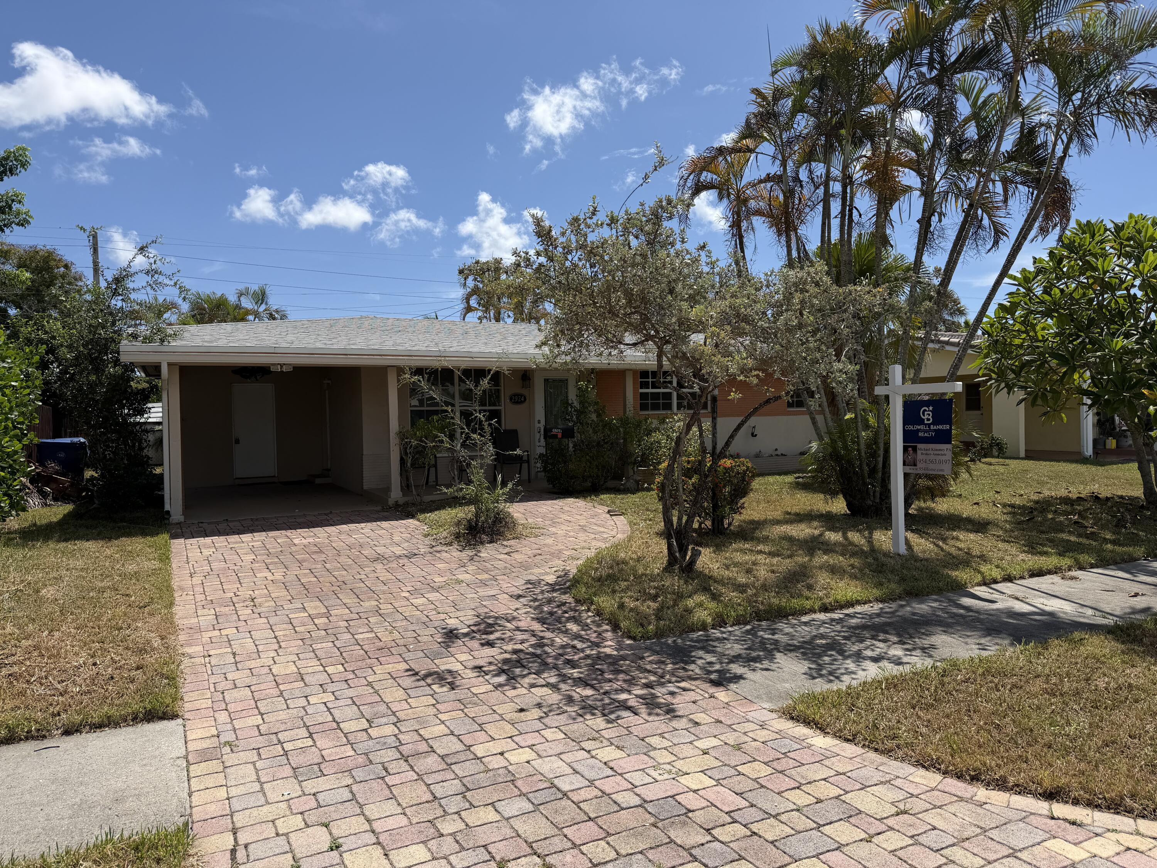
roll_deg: +0.7
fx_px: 802
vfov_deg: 56.8
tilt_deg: -2.7
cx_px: 578
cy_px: 434
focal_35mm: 24
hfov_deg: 71.6
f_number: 1.78
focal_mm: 6.76
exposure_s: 1/5714
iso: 80
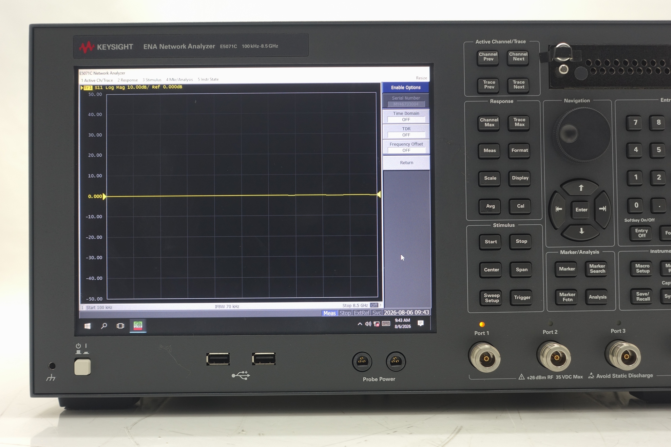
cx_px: 336
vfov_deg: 29.2
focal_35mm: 46
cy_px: 224
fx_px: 857
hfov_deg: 42.7
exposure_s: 1/15
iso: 100
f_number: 3.2
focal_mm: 16.84
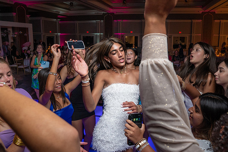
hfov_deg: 65.8
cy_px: 68
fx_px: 176
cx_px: 127
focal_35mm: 28
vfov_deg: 46.8
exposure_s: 1/200
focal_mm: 24
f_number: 5.6
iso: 2000
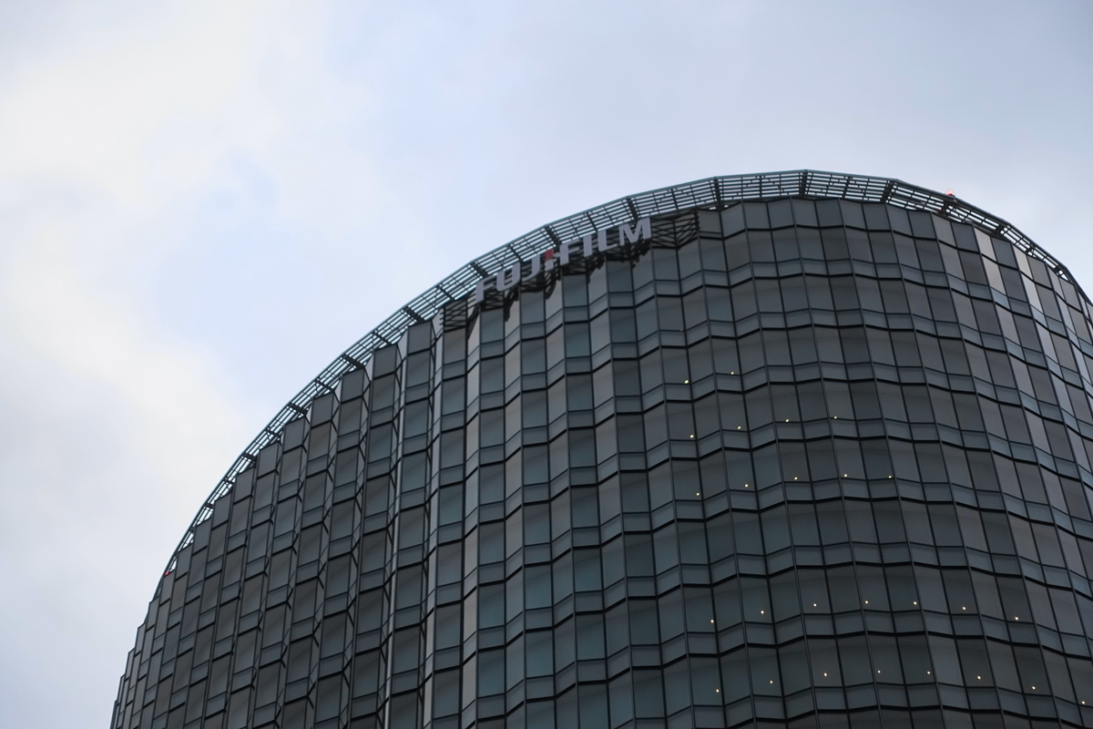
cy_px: 364
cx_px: 546
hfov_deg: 30.1
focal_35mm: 67
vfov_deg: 20.3
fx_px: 2034
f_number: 2.8
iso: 640
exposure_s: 1/80
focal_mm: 24.64
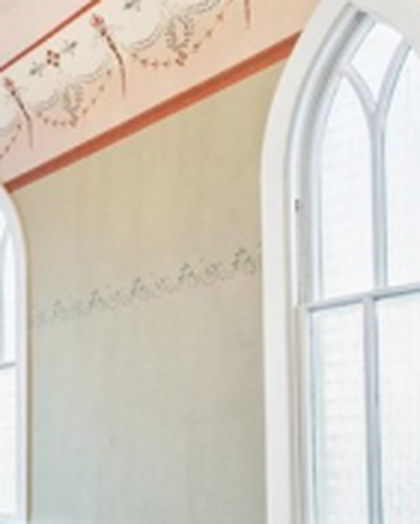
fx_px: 1056
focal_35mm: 68
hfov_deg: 15.1
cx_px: -544
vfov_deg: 27.1
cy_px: 450
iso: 2000
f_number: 7.1
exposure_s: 1/8
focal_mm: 17
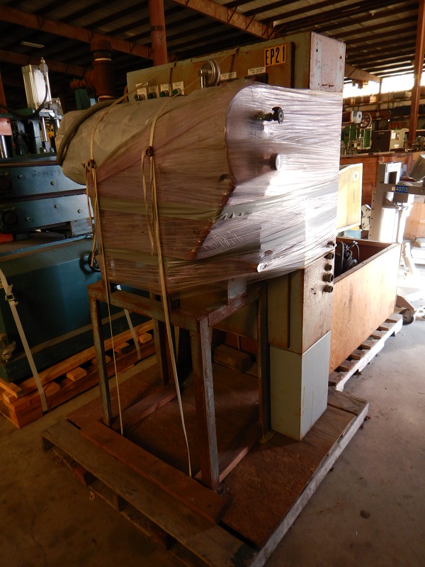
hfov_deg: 56.8
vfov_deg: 71.6
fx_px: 393
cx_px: 212
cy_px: 284
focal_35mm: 24
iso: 250
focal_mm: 4.3
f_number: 2.8
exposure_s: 1/30
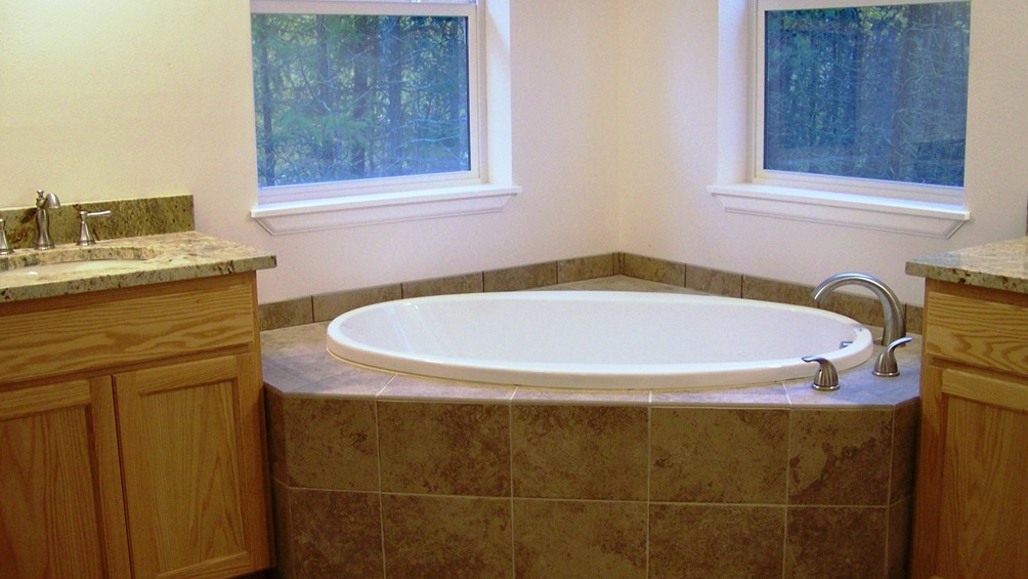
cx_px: 517
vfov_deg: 29.7
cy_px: 250
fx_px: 1090
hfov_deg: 50.5
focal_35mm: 40
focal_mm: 5.85
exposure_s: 1/30
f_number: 2.8
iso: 160
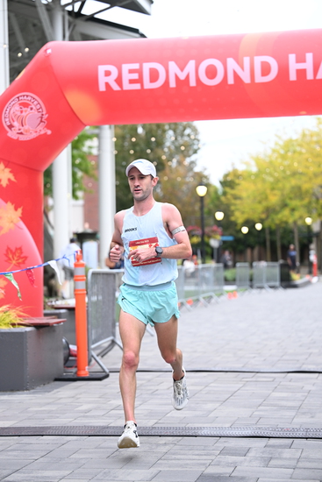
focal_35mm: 81
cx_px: 161
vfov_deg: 25.1
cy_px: 241
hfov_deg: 16.9
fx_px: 1086
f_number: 2.8
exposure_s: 1/640
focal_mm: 81
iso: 1250
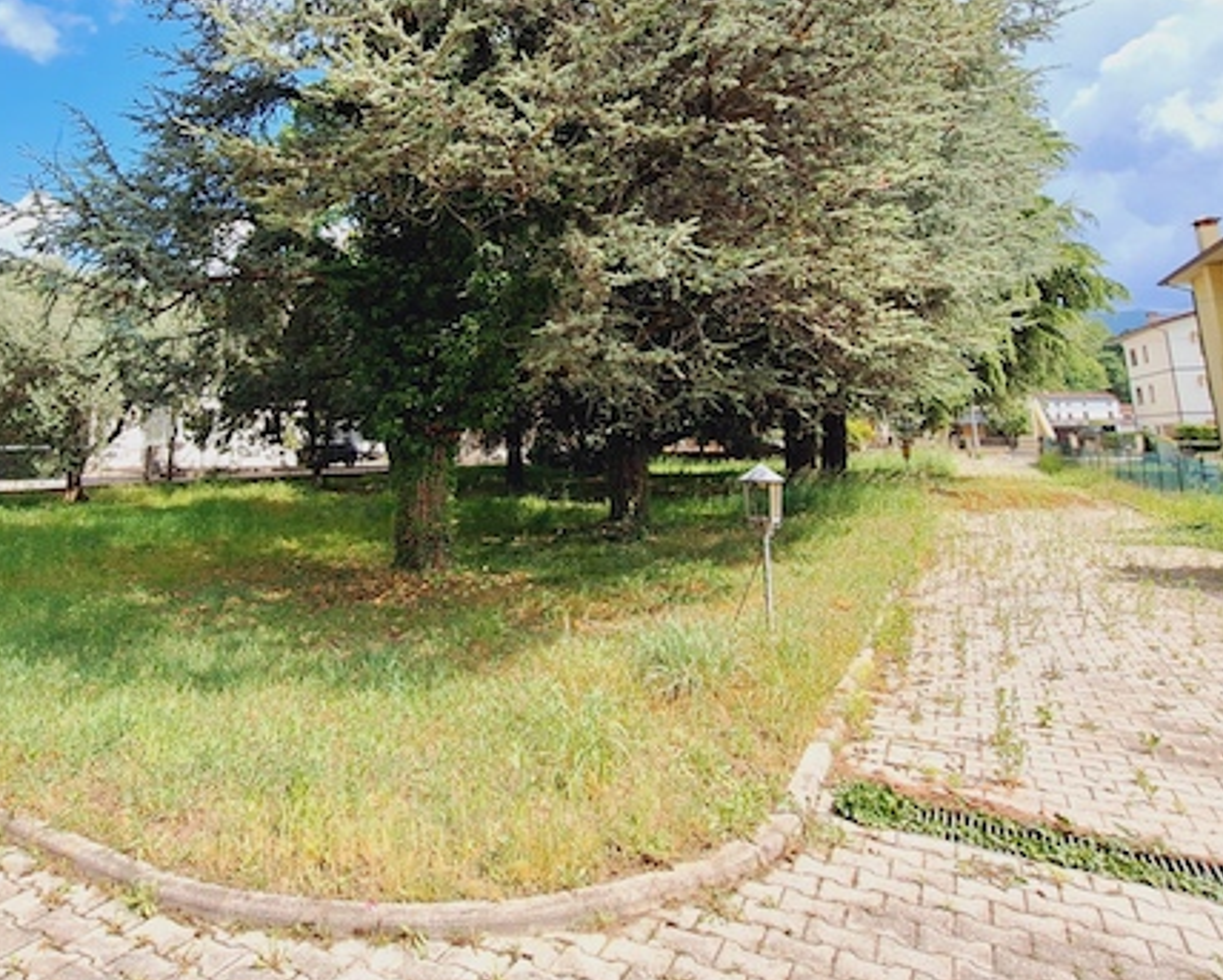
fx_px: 761
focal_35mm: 21
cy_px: 281
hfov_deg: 76.4
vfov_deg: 62.9
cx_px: 470
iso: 40
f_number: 2.2
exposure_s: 1/2066
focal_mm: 1.74
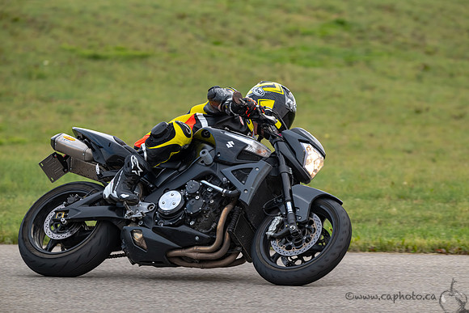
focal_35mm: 300
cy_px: 156
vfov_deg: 4.6
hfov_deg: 6.9
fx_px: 3909
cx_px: 234
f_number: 6.3
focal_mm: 300
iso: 900
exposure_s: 1/1250
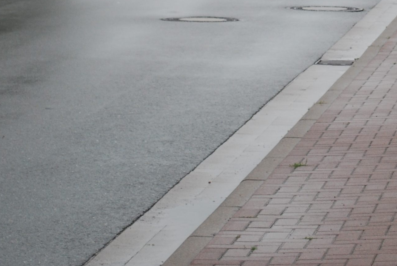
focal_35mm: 249
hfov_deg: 8.2
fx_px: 2745
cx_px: 362
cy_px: -123
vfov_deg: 5.5
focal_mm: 55
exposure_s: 1/50
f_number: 5.6
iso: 200
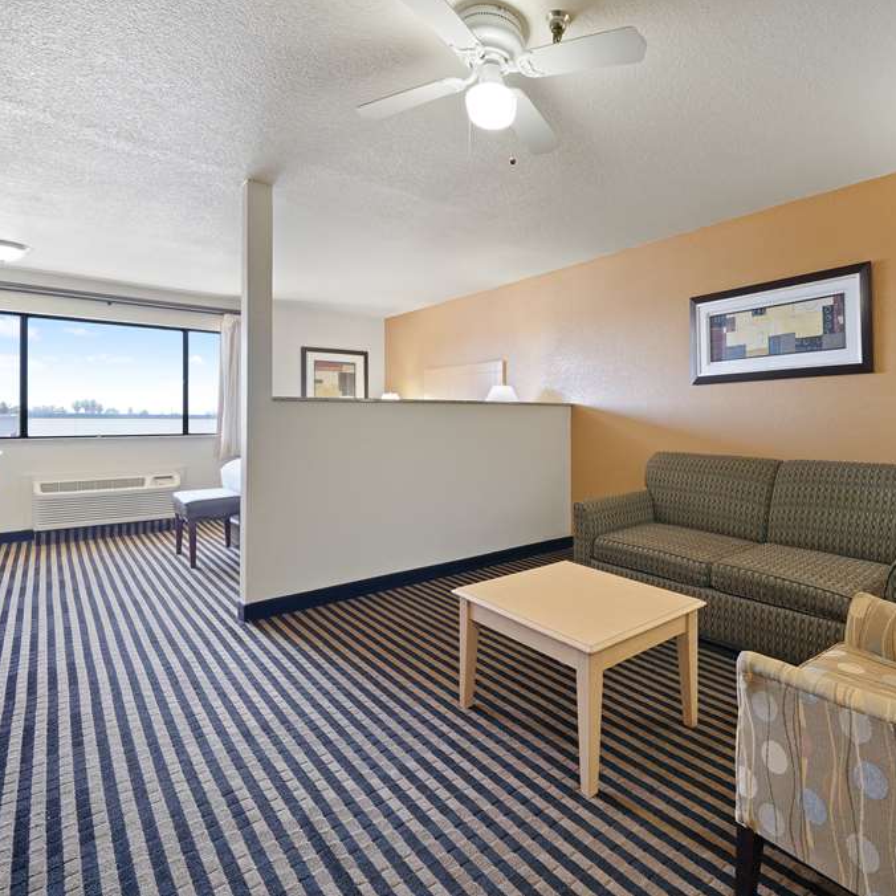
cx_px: 583
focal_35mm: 18
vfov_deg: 80.7
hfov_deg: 78.6
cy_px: 445
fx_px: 527
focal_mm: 14
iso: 100
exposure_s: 1.6
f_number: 8
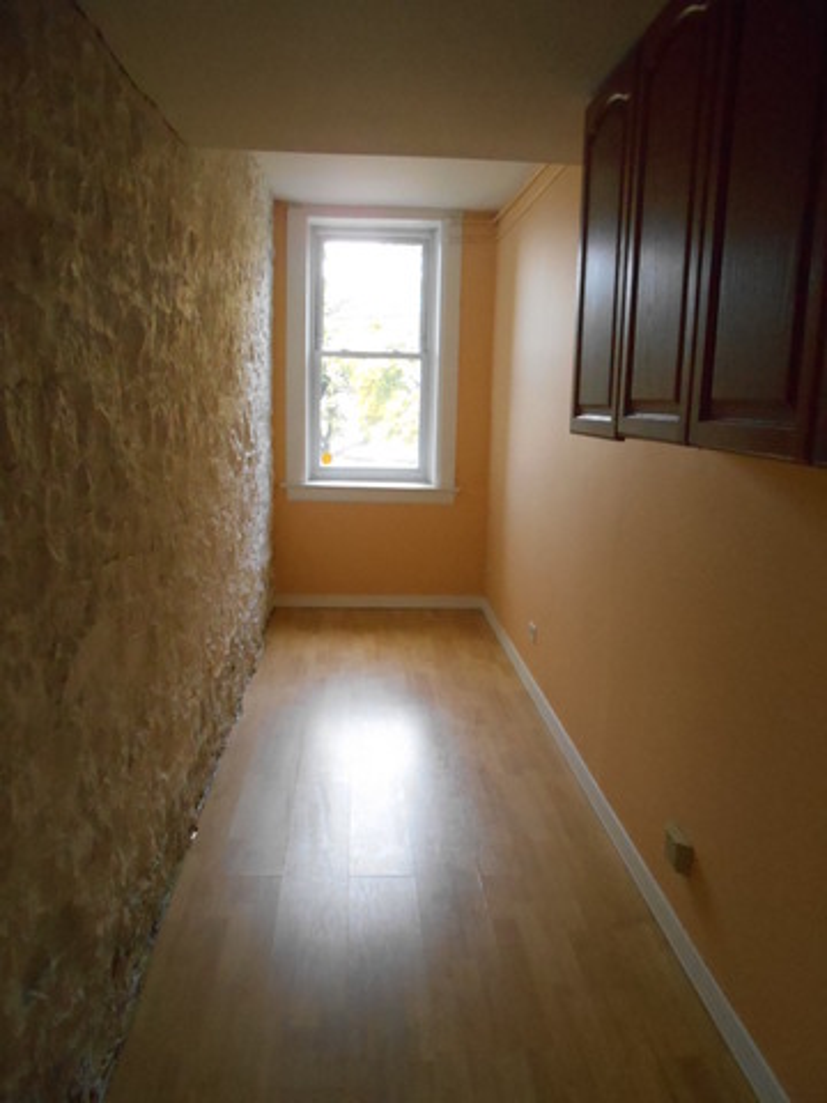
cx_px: 414
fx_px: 828
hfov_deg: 53.1
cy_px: 552
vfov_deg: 67.3
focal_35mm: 26
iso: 800
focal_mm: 4.6
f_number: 3.2
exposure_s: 1/160
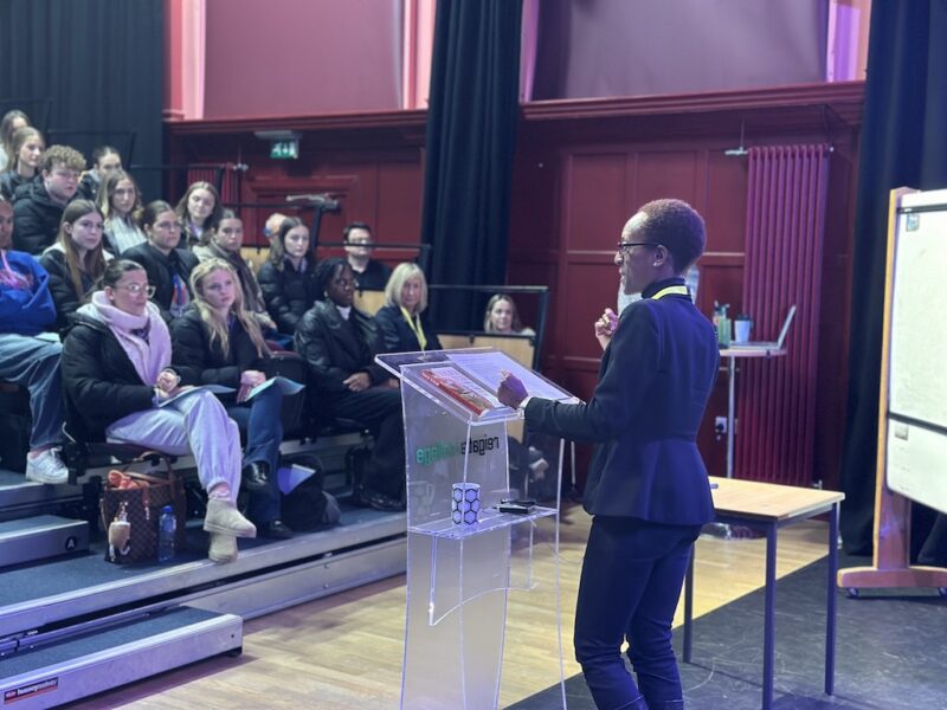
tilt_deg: -4.1
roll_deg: -1.6
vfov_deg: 30.3
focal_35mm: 48
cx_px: 474
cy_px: 355
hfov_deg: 39.7
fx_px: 1313
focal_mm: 6.86
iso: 800
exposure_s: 1/30
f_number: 1.78
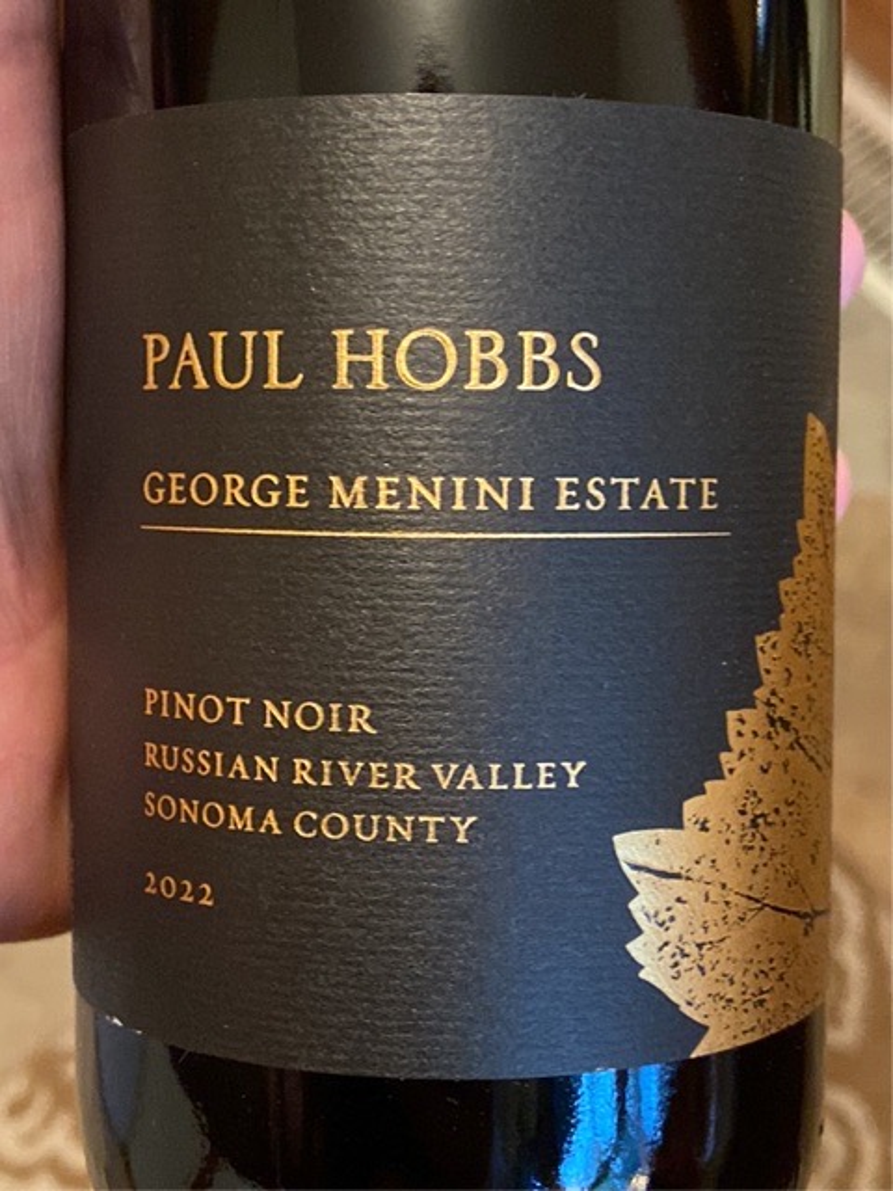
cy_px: 596
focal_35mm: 27
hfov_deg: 51.4
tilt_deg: -64.7
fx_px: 929
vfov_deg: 65.3
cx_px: 446
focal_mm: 4.25
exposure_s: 1/40
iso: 800
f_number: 1.8
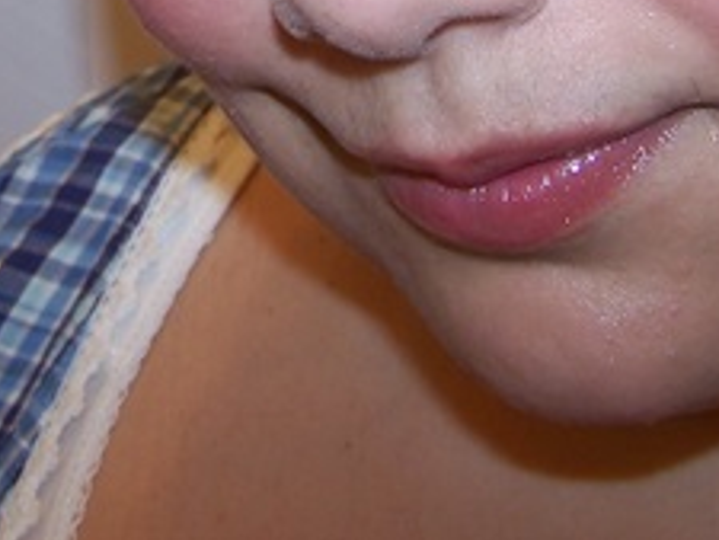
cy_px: -189
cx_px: 220
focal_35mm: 103
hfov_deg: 19.0
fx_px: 2141
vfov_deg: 13.8
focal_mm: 6.3
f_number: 2.8
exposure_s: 1/60
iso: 80
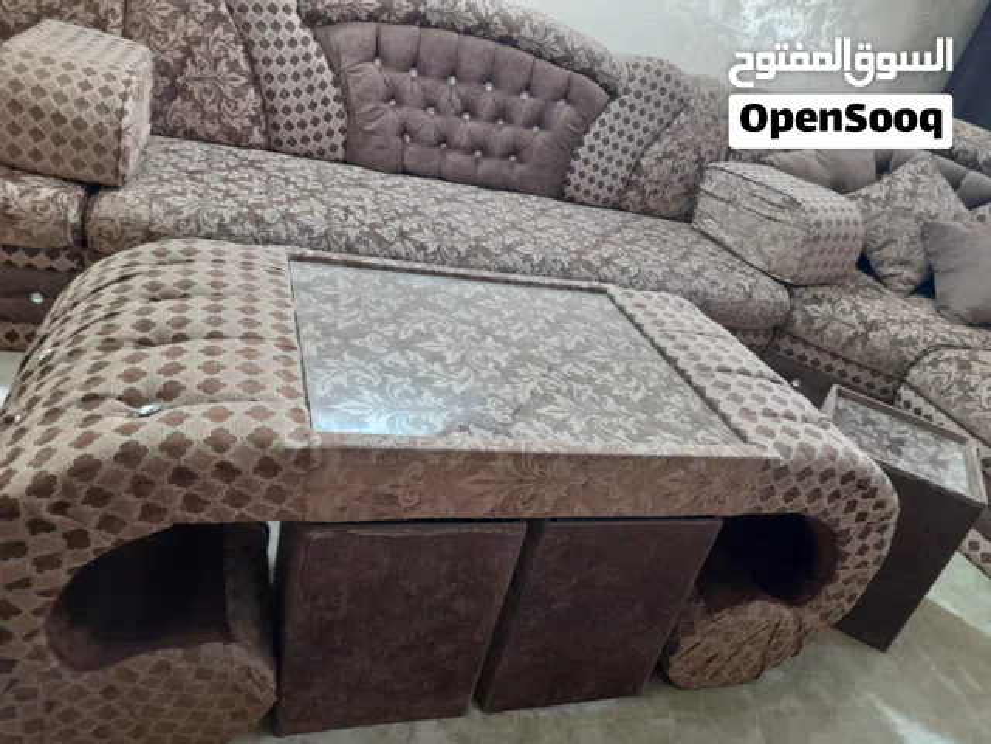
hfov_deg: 69.4
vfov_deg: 54.9
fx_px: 716
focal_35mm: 25
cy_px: 372
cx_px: 496
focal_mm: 4.6
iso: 320
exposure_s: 1/33
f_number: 2
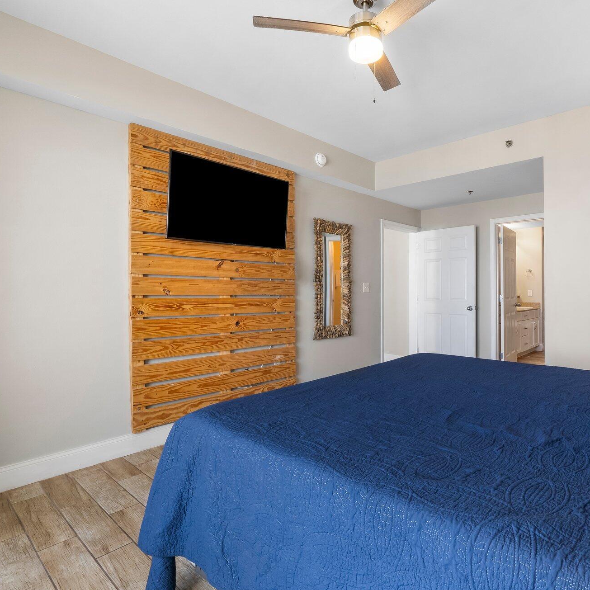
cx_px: 356
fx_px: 386
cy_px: 294
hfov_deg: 73.9
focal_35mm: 20
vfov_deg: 74.8
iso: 400
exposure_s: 1/15
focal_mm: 10
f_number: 9
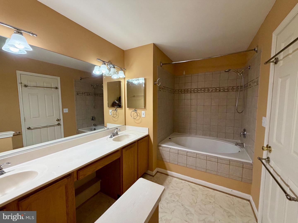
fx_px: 121
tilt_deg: -4.1
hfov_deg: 102.1
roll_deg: +0.3
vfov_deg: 85.7
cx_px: 149
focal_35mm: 14
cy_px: 112
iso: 160
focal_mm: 2.22
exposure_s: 1/60
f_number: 2.2
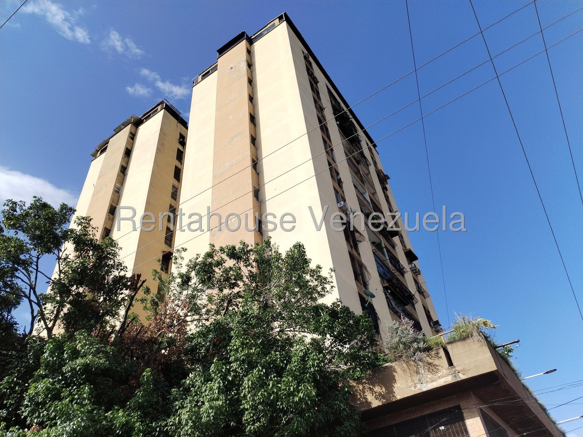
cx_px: 292
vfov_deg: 48.2
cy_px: 218
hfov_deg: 61.7
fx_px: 488
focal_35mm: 29
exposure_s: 1/1282
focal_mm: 4.75
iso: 100
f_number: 1.8
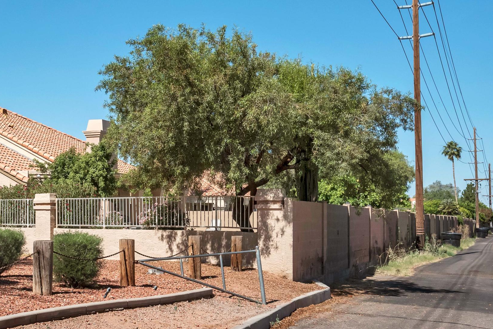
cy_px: 75
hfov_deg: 34.4
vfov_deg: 24.3
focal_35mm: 55
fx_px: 753
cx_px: 58
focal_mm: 30
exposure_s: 1/1250
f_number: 16
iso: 1600
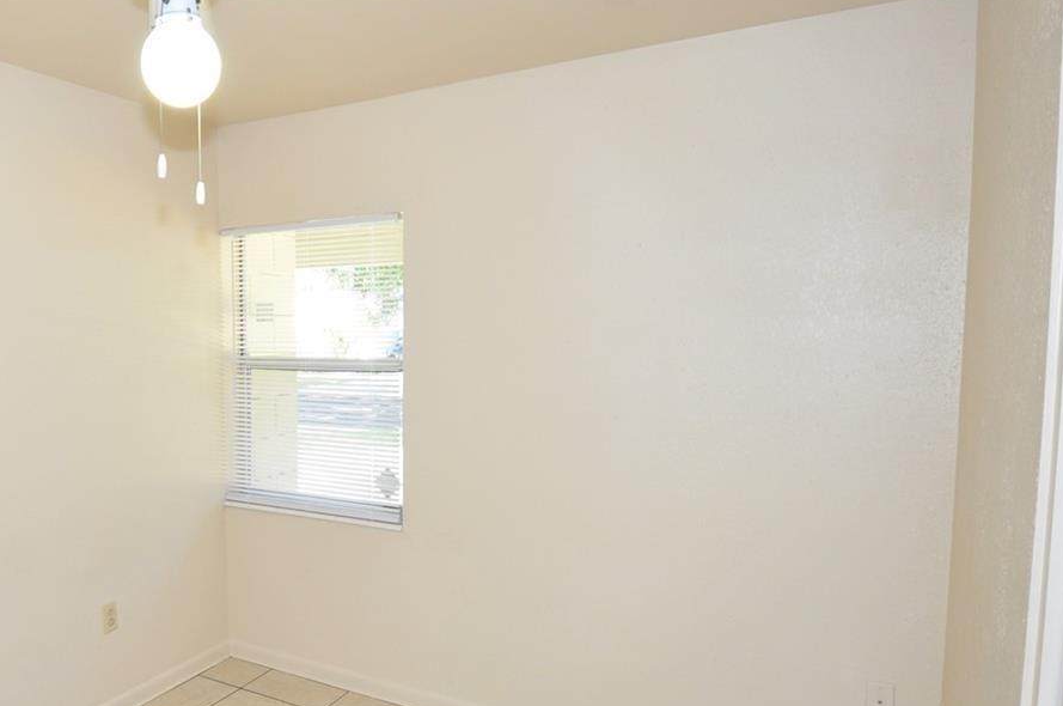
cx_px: 286
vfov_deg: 47.7
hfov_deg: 64.1
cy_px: 397
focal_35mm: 27
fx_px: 796
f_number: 4
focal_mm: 10
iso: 640
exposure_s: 1/60
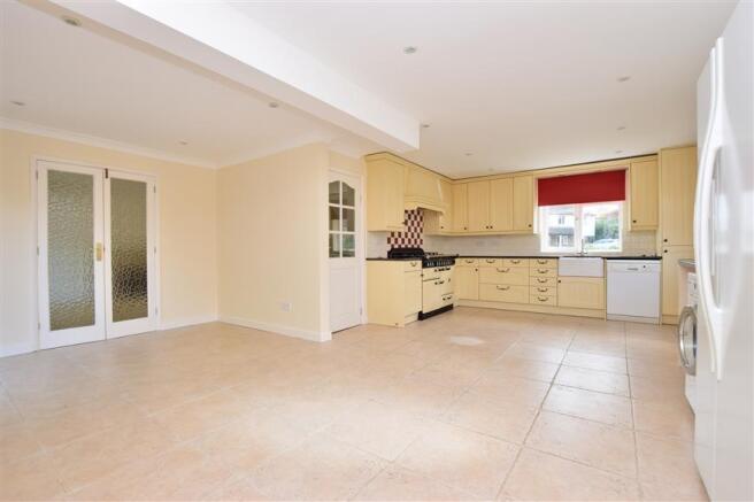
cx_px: 377
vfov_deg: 77.3
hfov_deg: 100.4
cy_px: 251
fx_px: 314
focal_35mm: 15
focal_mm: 10
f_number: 9
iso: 320
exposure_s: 1/50
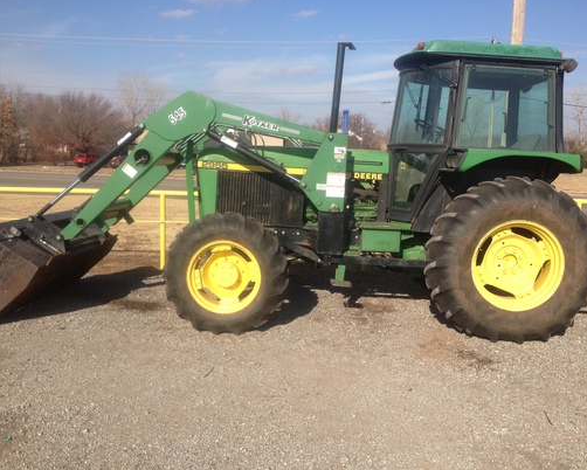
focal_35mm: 37
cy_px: 233
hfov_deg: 49.0
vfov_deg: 40.2
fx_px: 643
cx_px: 317
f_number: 2.4
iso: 50
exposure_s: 1/1783
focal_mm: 4.28
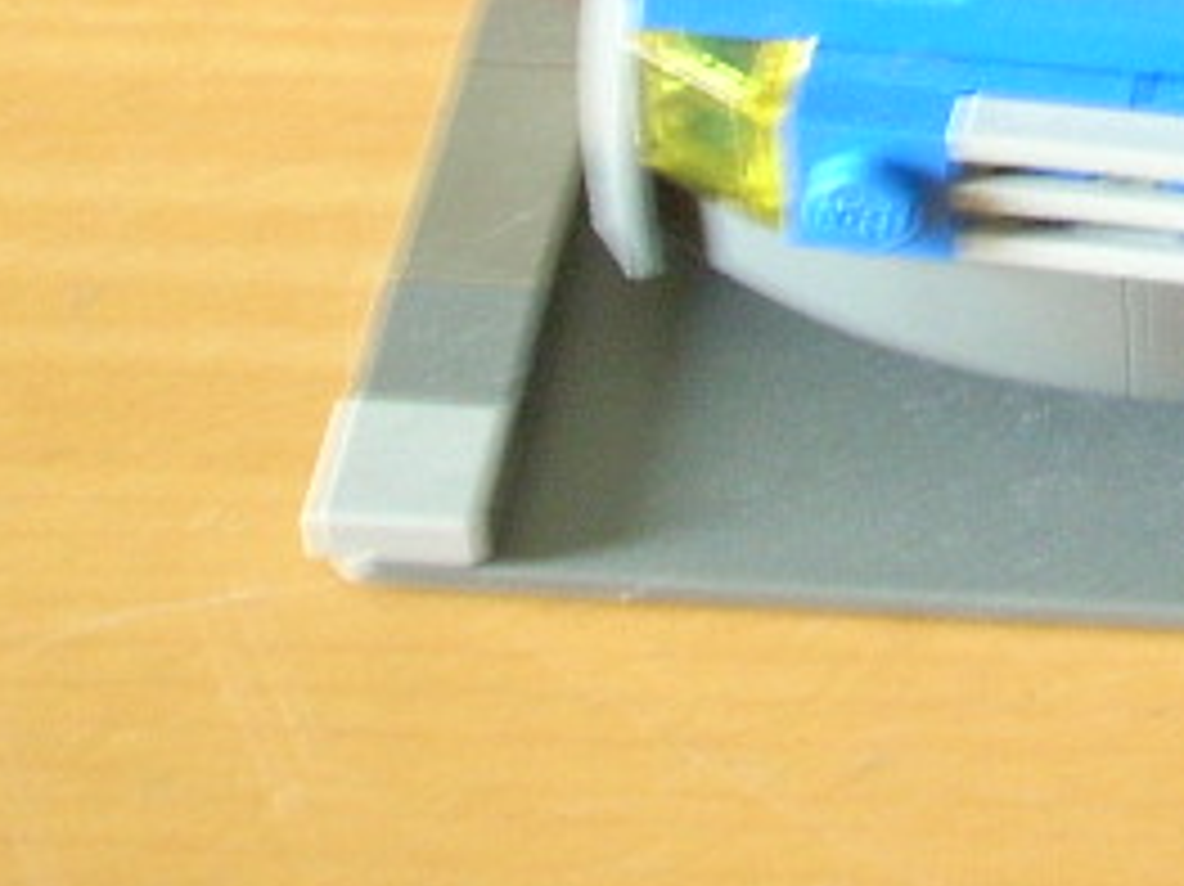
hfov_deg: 13.0
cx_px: 1756
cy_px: -625
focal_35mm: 144
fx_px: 4923
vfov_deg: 9.8
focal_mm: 6.2
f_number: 2.8
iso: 200
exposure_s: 1/6.2
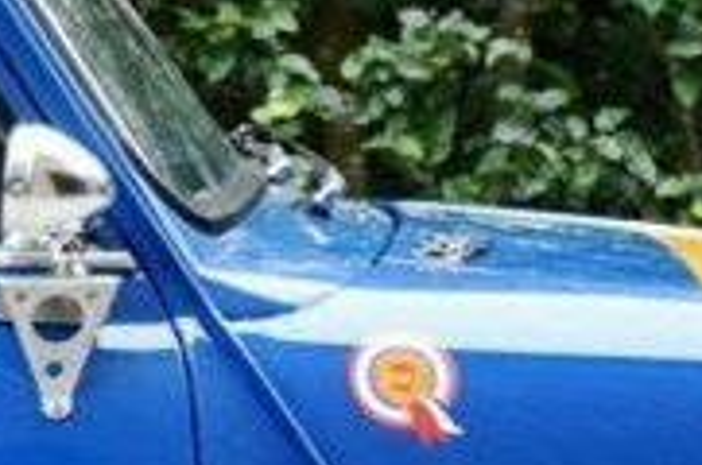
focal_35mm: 299
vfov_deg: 4.6
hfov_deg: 6.7
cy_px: 430
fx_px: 5820
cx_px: -617
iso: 400
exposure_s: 1/250
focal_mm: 30
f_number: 4.5
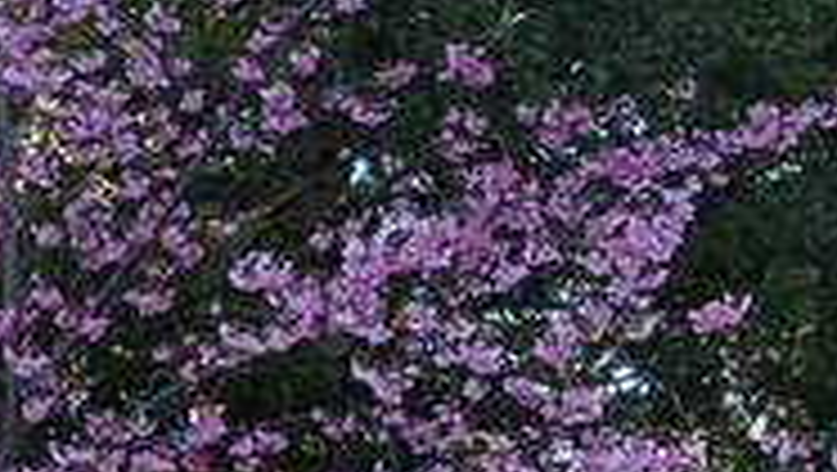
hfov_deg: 10.3
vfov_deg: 5.8
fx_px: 4643
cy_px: 418
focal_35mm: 209
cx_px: 266
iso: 125
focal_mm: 11.45
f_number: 5
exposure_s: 1/80
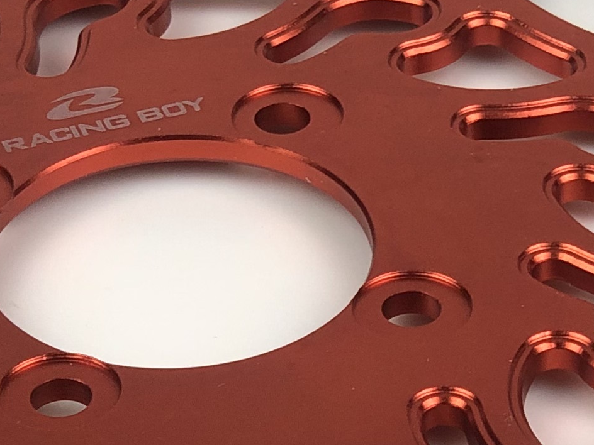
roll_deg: +1.5
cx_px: 416
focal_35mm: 222
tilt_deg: -37.8
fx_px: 3809
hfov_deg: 8.9
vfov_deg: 6.7
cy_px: 355
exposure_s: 1/50
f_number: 2.4
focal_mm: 6
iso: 16
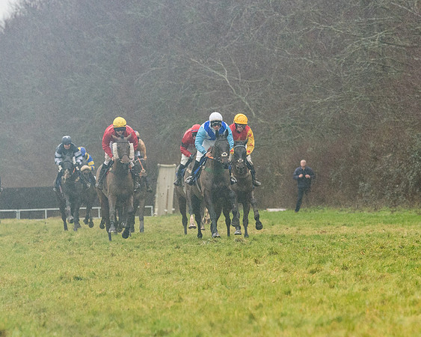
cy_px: 152
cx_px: 216
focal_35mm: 348
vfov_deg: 4.4
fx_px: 4340
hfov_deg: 5.6
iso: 1000
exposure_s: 1/1000
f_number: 4.5
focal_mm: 155
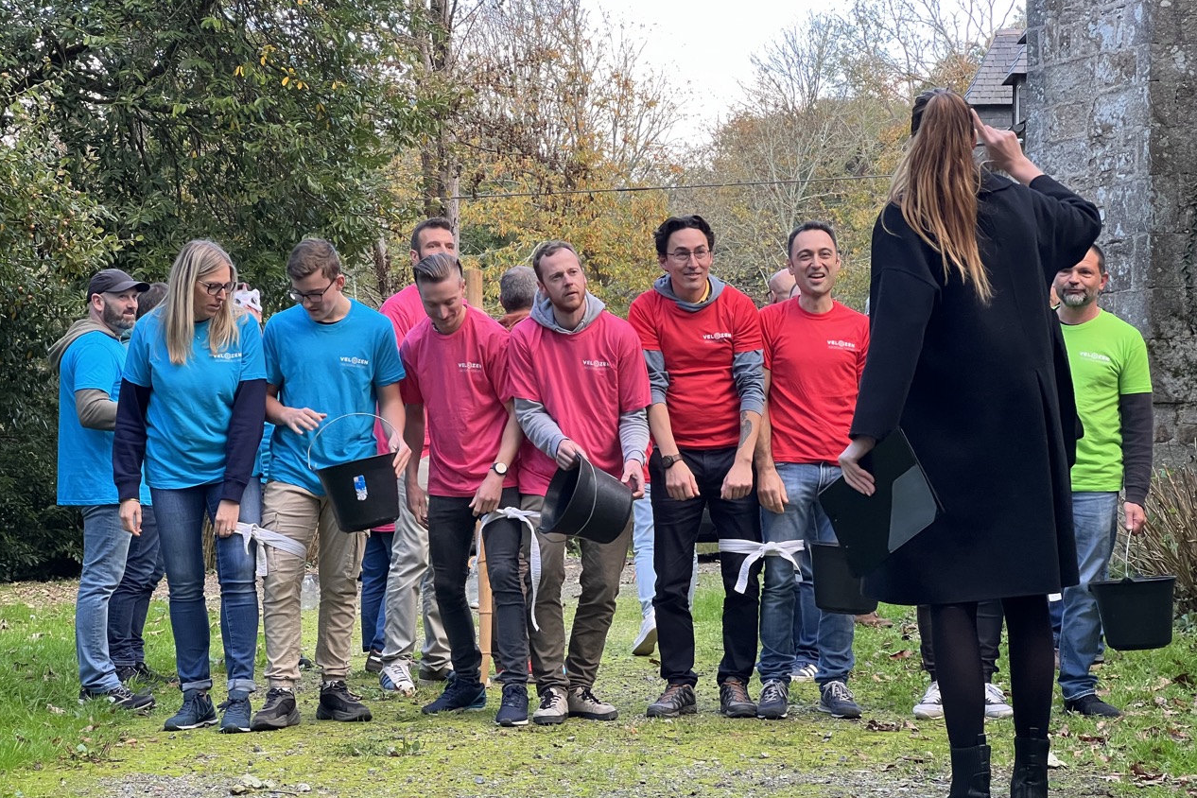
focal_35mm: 81
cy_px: 418
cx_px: 599
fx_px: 2693
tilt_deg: +0.1
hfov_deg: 25.1
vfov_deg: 16.9
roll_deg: +0.2
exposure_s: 1/99
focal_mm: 9
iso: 160
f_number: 2.8
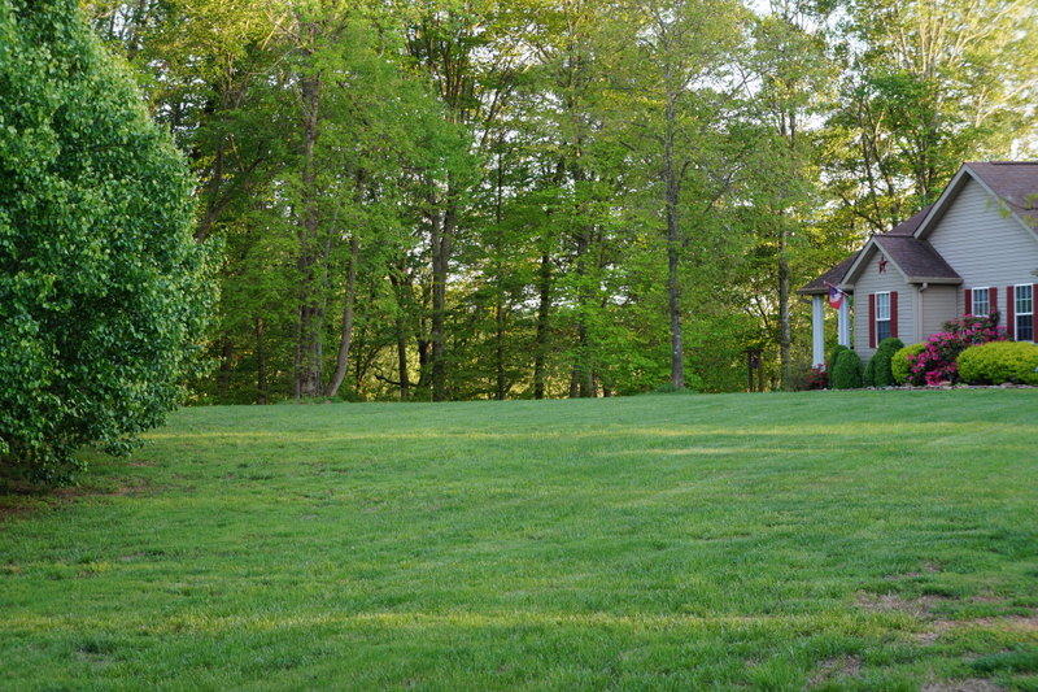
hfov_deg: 24.6
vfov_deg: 16.5
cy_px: 346
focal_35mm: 82
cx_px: 519
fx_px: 2378
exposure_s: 1/100
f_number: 5.6
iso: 200
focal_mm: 55
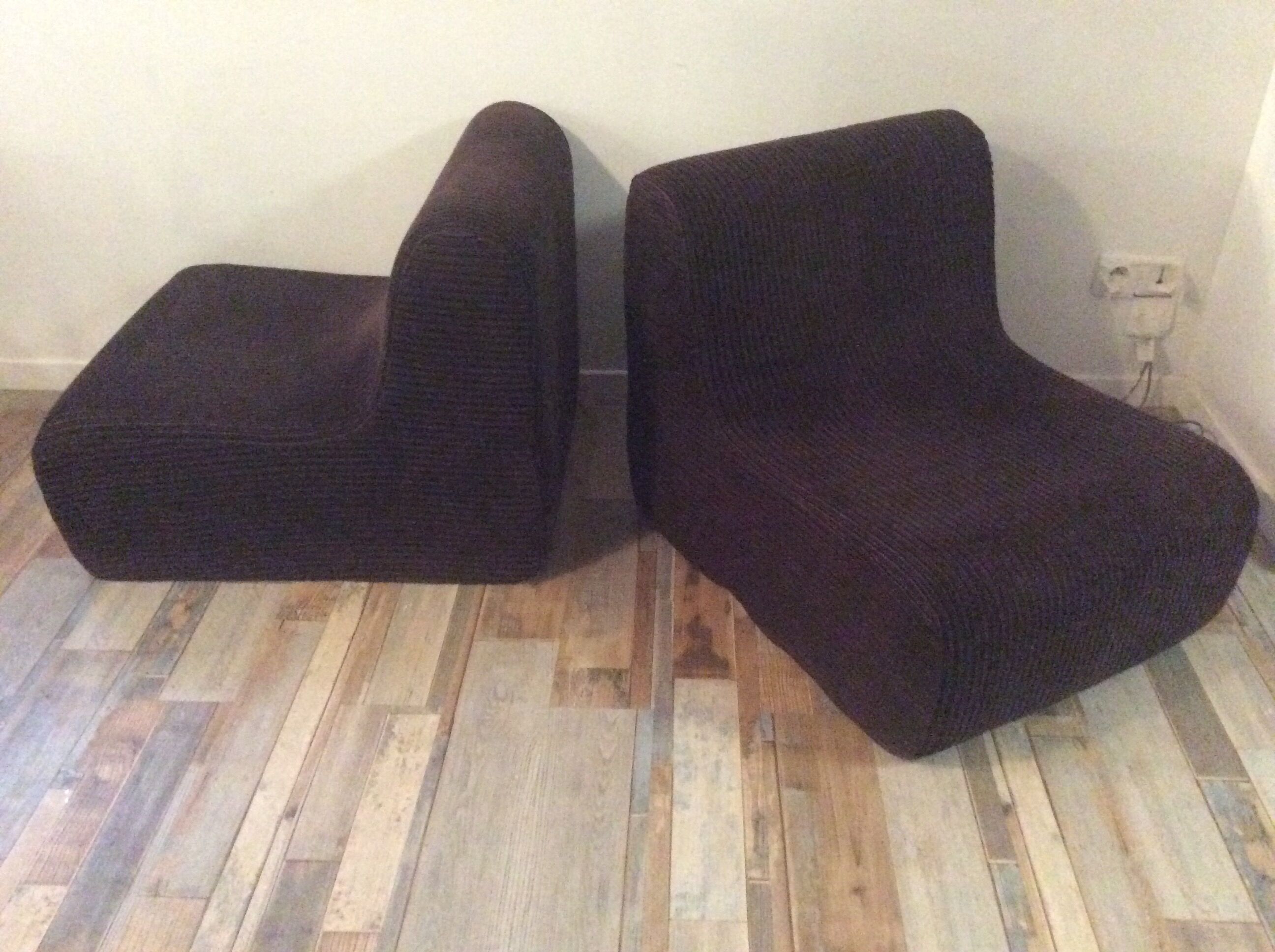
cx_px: 638
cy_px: 476
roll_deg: +1.6
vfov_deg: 44.1
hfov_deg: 56.9
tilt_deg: -32.9
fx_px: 1177
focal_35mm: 32
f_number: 2.4
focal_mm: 3.3
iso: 800
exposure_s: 1/17
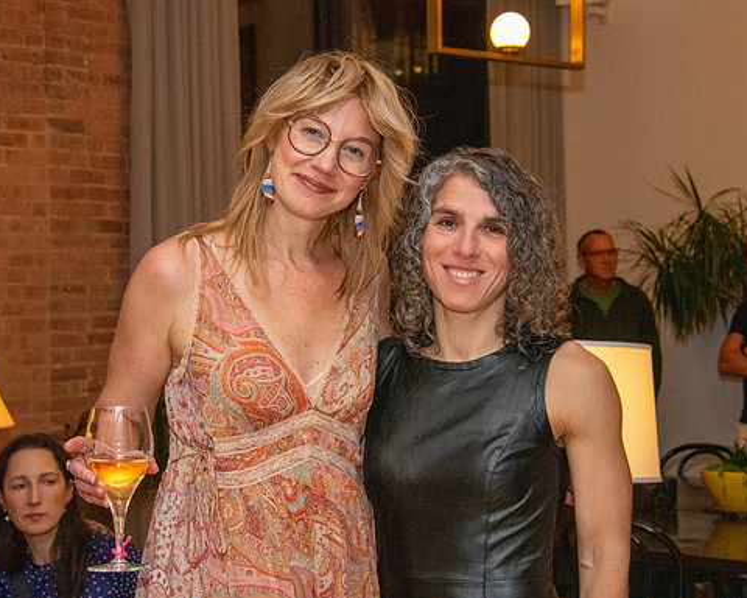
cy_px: 300
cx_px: 335
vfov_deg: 18.1
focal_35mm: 85
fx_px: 1879
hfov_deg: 22.5
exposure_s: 1/125
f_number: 9
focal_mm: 50
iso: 5000
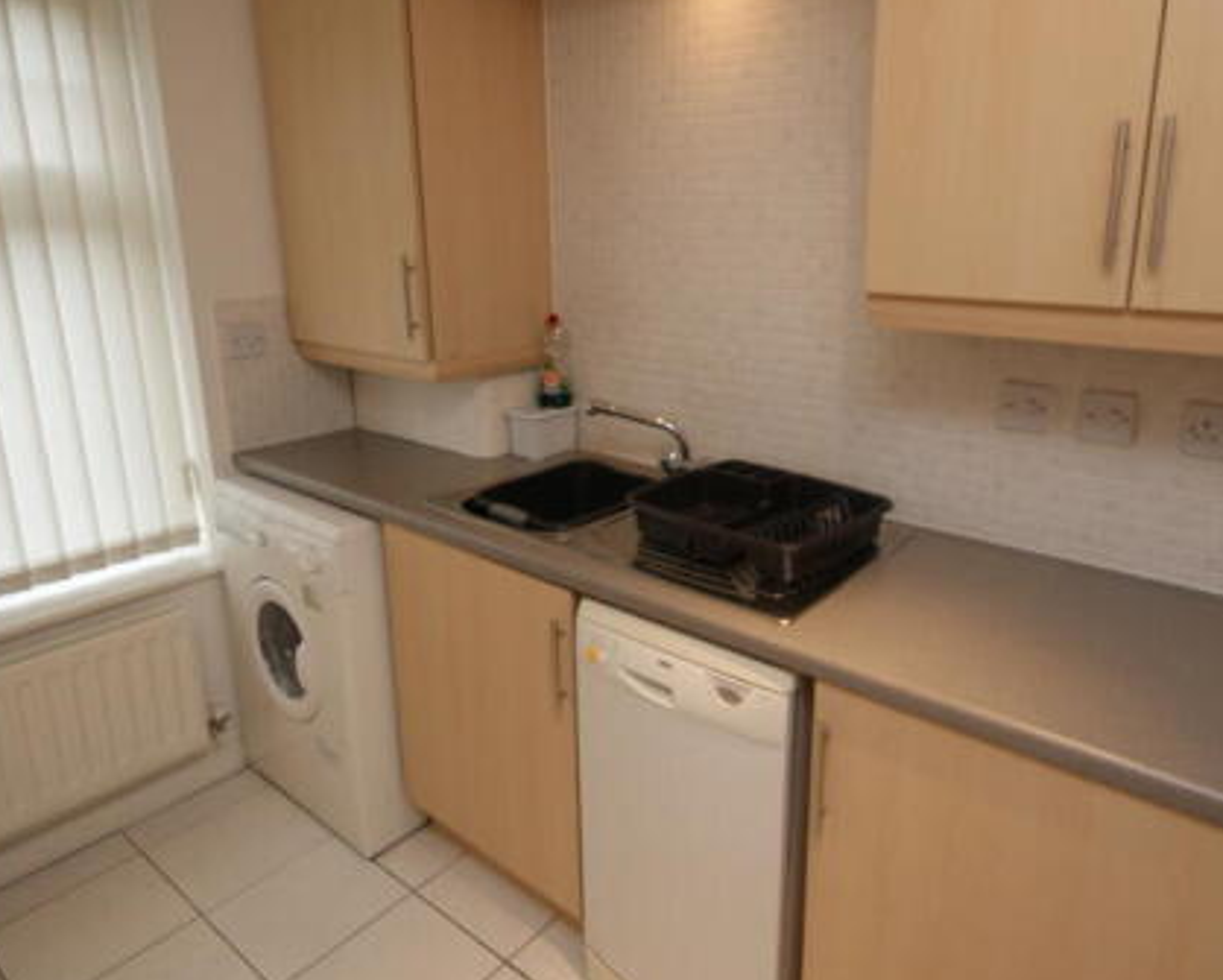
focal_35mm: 22
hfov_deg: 74.3
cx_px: 727
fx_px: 797
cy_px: 414
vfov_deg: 62.8
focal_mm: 10
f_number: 5.6
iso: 400
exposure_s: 1/60
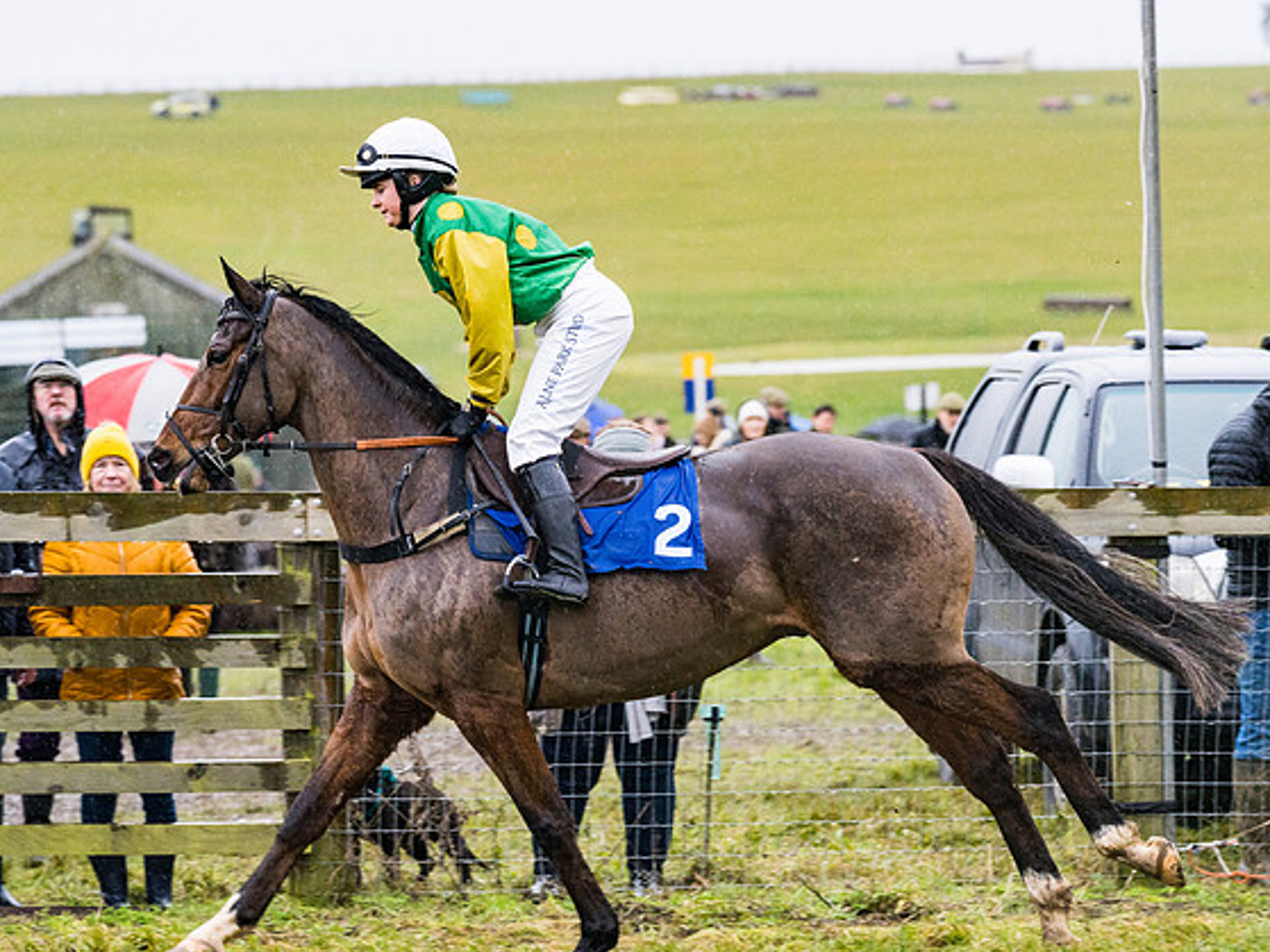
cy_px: 480
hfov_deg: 11.7
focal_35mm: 169
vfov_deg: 8.8
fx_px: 6199
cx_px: 661
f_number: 4
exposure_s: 1/1000
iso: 1600
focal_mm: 135
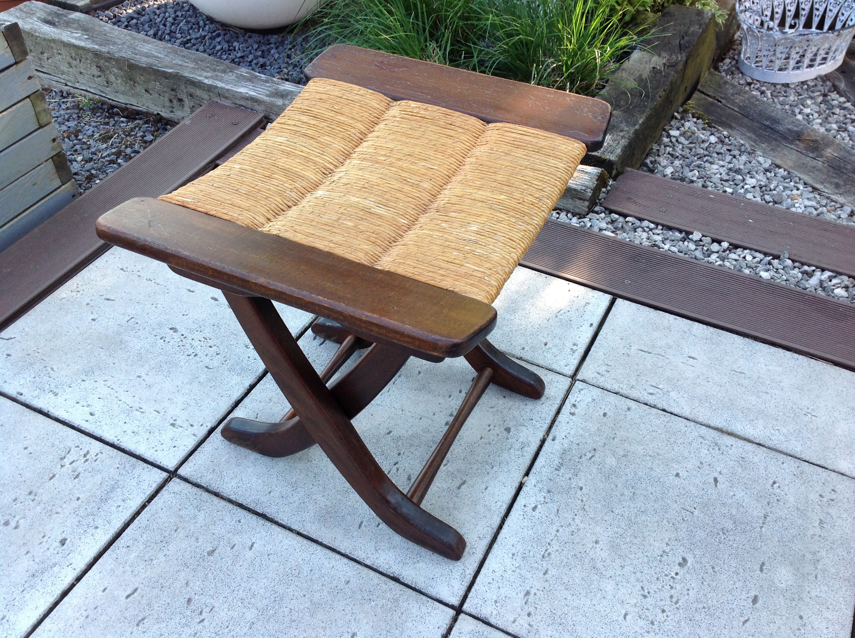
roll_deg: -0.8
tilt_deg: -44.1
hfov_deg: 52.7
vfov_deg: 40.6
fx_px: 863
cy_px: 319
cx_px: 428
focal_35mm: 35
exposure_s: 1/120
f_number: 2.4
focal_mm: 4.28
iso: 50
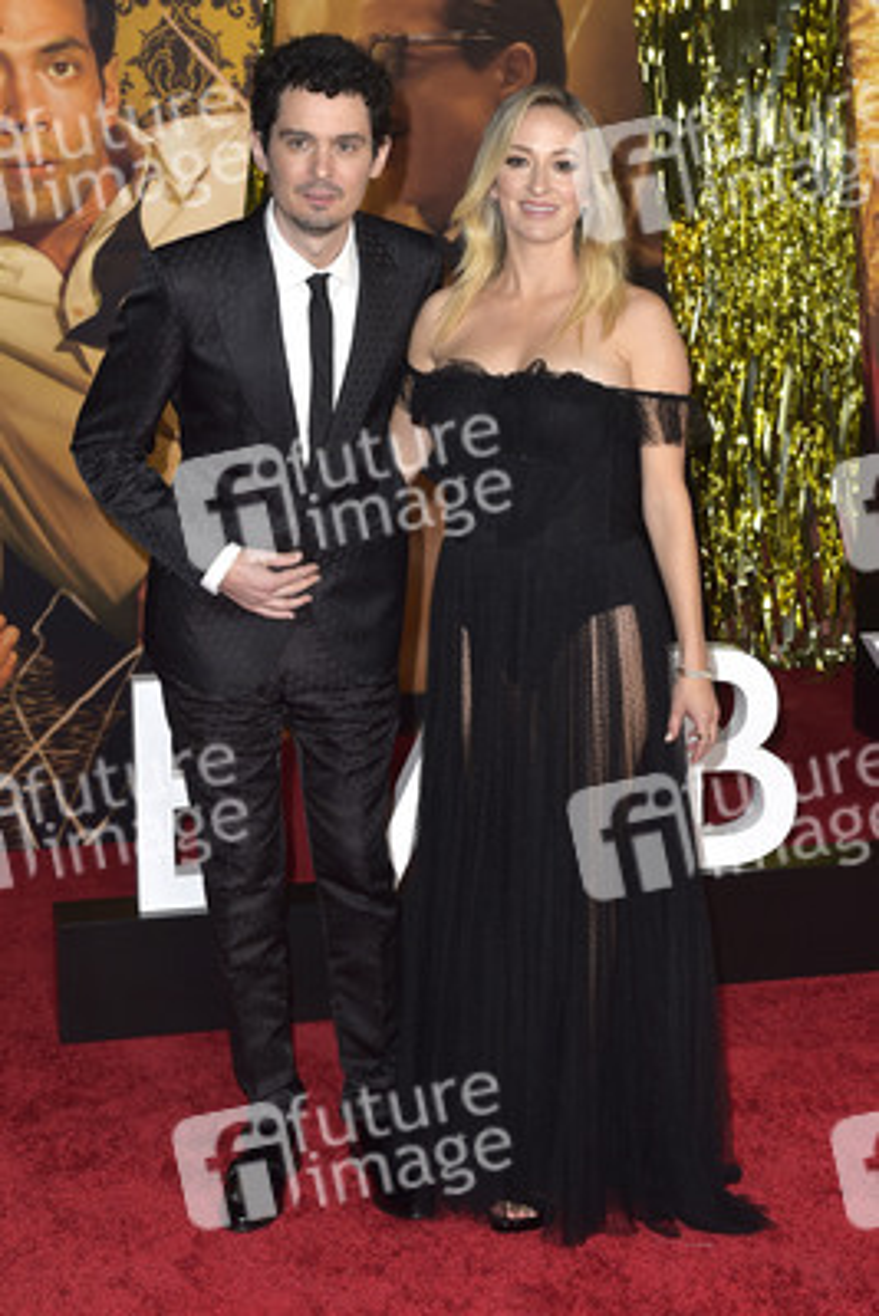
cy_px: 658
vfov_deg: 33.4
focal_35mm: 60
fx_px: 2195
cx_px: 440
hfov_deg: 22.6
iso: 1000
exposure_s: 1/250
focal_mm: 60
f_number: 6.3
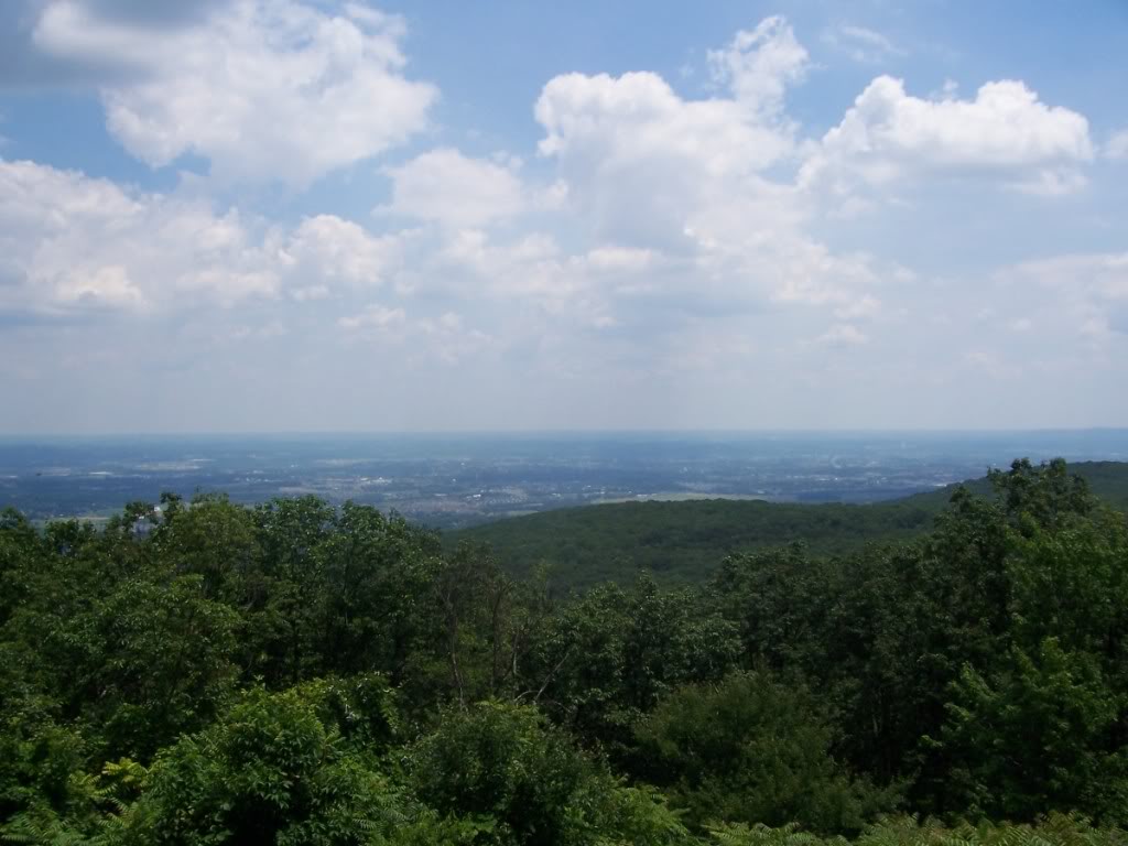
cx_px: 564
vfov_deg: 41.8
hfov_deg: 54.0
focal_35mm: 34
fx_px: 1108
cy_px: 423
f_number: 5.6
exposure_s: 1/750
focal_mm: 5.6
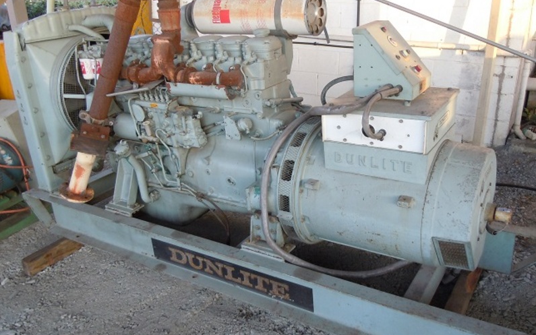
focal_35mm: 32
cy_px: 172
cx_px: 269
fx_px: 467
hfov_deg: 59.6
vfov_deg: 39.4
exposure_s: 1/60
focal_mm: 5.4
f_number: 3.5
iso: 200
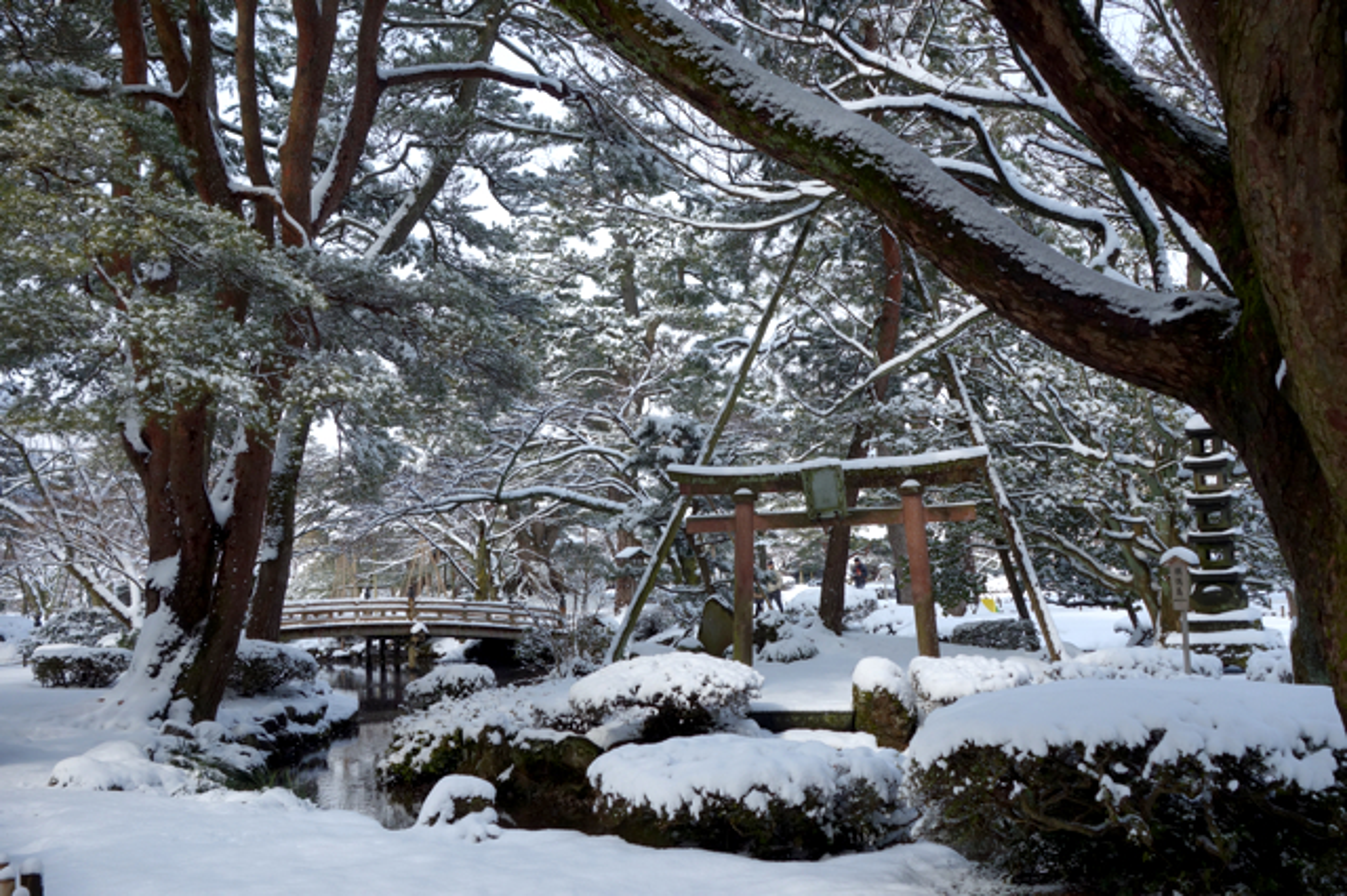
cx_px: 674
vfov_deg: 35.9
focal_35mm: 37
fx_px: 1384
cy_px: 448
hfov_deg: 51.9
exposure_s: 1/400
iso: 125
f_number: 5.6
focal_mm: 13.75
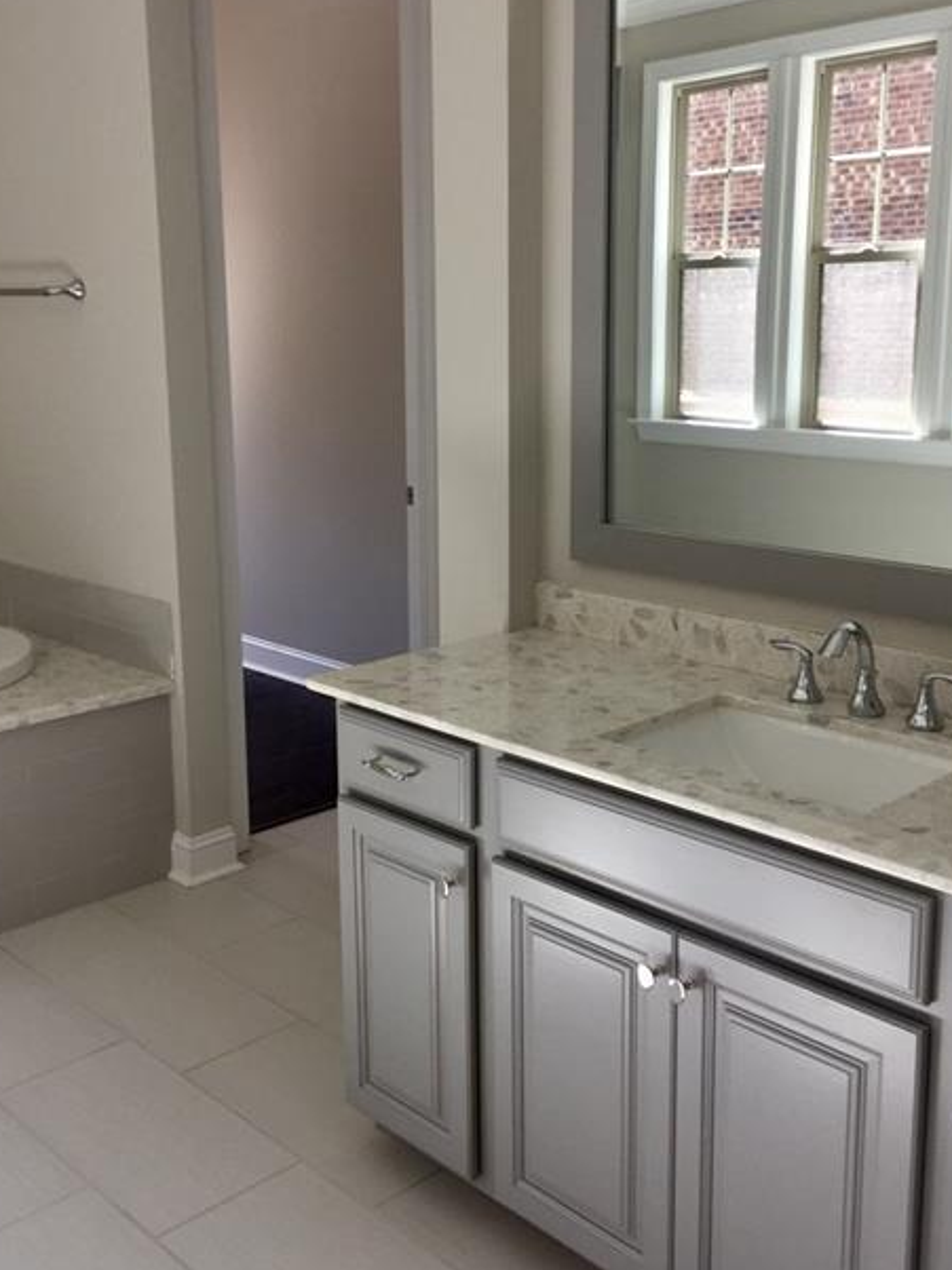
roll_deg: +0.0
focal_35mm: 37
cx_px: 475
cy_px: 580
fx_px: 1358
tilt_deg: -10.4
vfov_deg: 50.1
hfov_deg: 38.6
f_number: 2.2
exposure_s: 1/120
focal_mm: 4.15
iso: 50
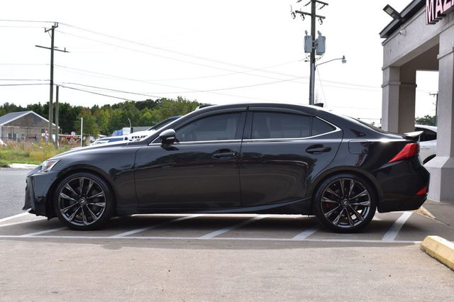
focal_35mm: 48
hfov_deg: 41.1
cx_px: 227
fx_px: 605
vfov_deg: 28.0
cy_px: 151
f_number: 11
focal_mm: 32
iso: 400
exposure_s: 1/400
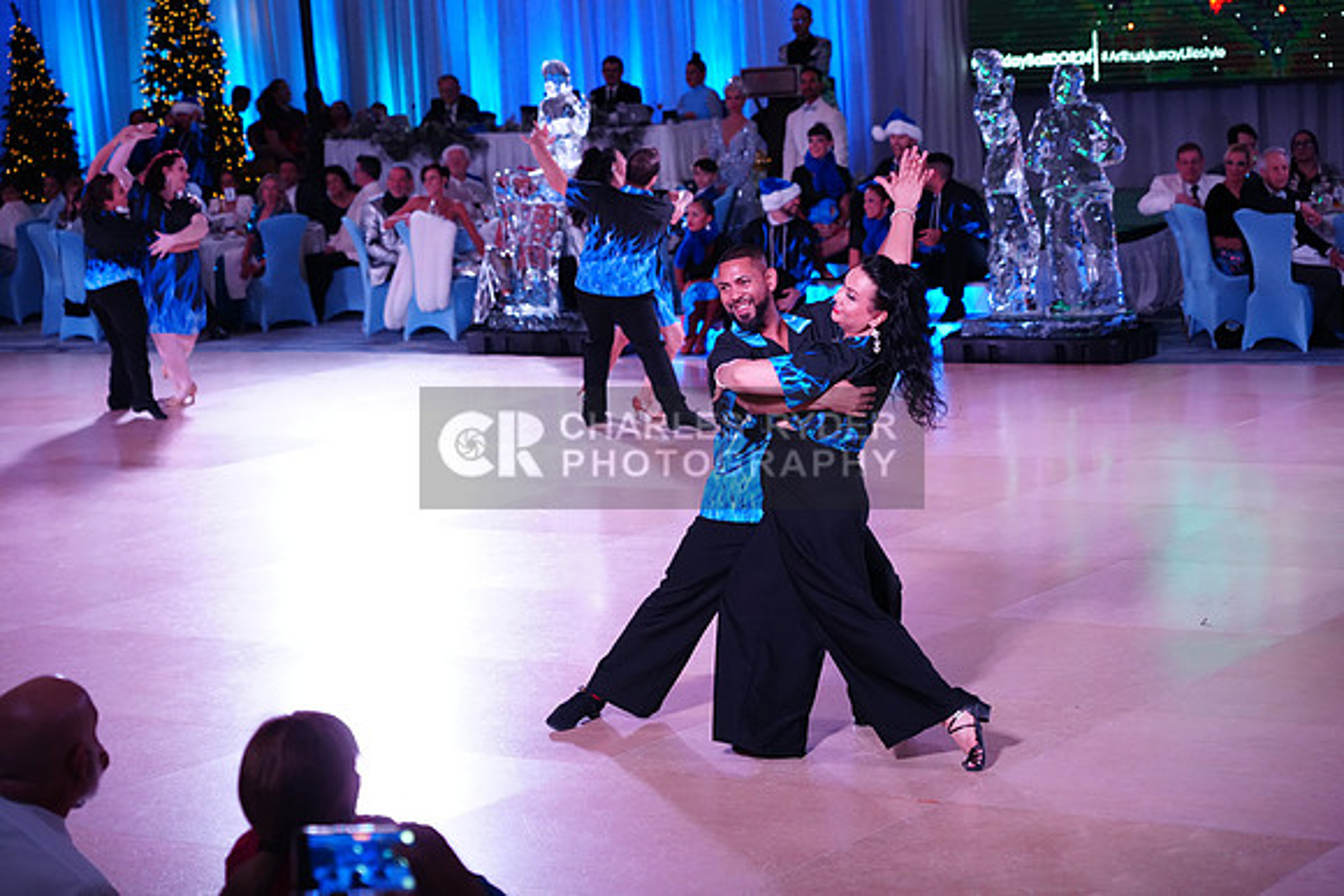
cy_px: 448
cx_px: 672
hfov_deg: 24.5
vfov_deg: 16.5
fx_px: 3099
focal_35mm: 83
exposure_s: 1/500
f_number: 4
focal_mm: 83
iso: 3200
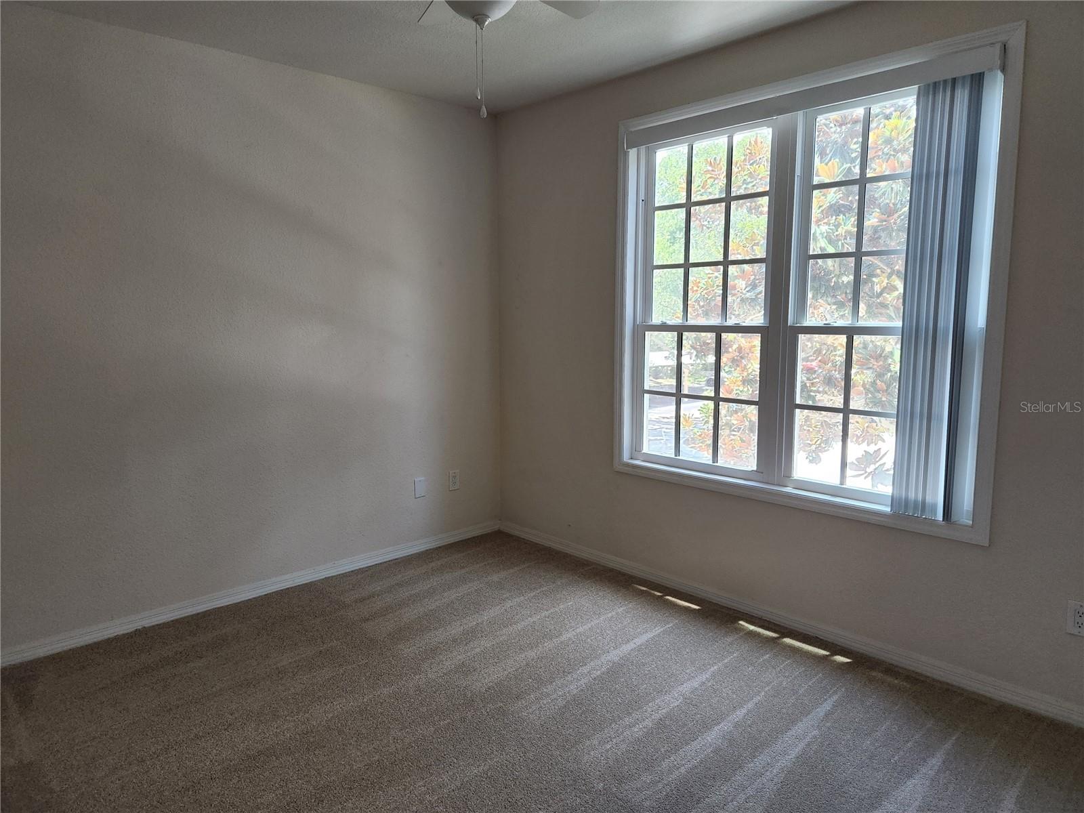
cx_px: 542
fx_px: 720
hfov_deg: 73.9
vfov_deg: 58.9
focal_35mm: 23
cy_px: 406
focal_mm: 5.4
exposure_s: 1/120
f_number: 1.8
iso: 160
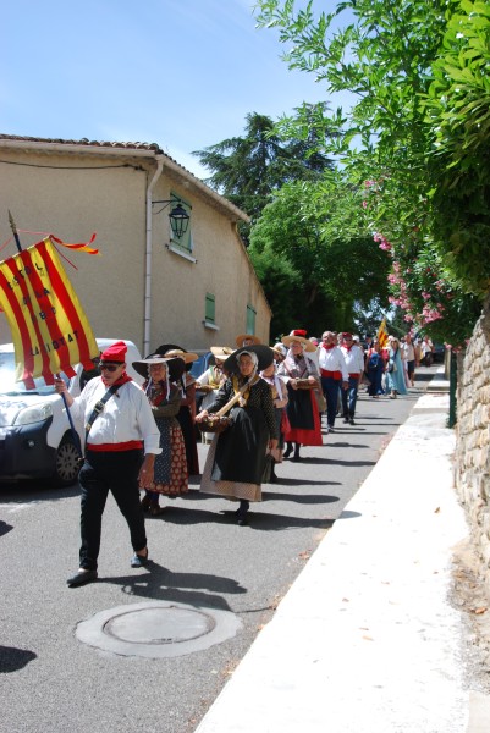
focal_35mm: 44
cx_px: 245
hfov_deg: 30.9
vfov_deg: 44.9
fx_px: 887
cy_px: 366
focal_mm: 29
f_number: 7.1
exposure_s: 1/200
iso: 100
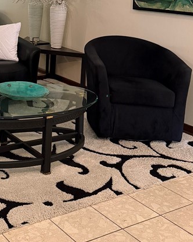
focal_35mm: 58
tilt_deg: -2.4
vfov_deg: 29.8
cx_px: -15
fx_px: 414
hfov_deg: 24.6
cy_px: -11
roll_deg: -2.5
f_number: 1.78
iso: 640
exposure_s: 1/60
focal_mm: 6.76
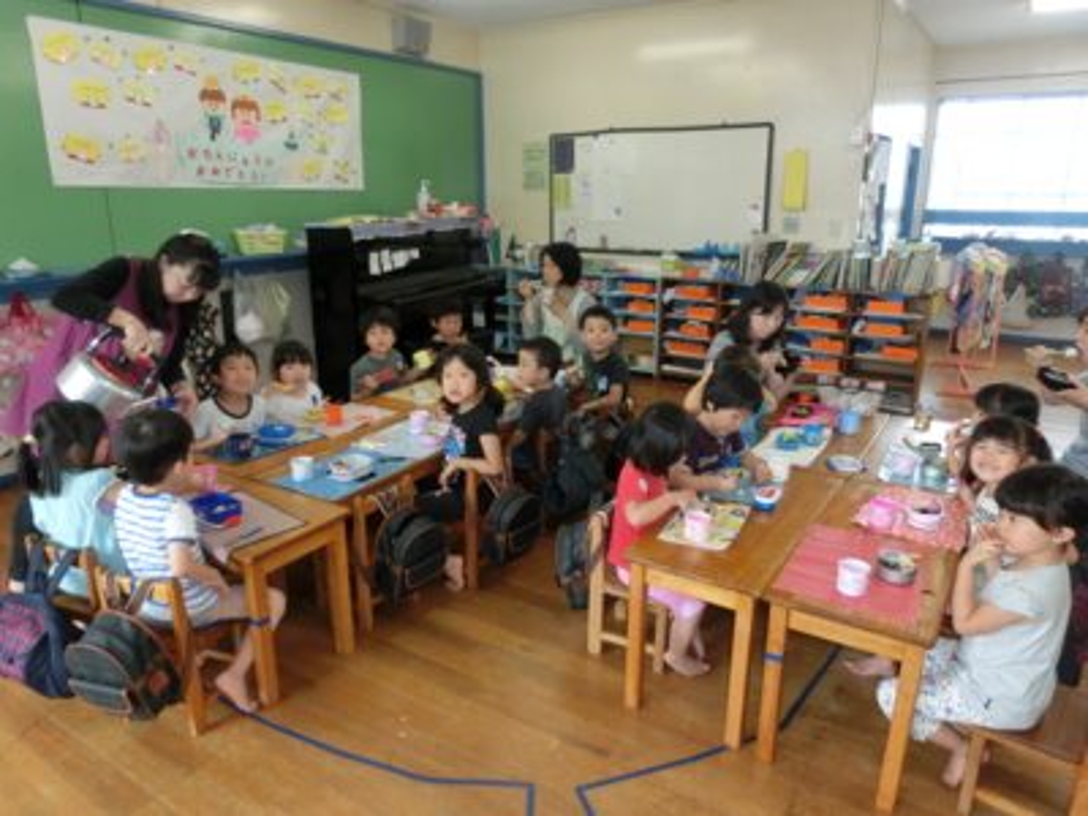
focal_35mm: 24
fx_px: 754
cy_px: 408
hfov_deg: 71.6
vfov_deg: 56.8
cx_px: 544
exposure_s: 1/125
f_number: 3
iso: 200
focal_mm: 4.24
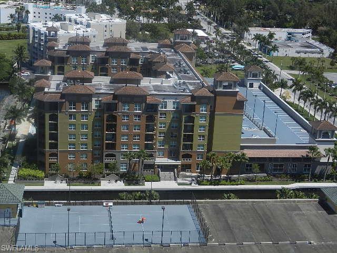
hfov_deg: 32.2
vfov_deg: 24.4
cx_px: 168
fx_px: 584
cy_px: 126
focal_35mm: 60
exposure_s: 1/200
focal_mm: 10.9
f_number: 4.5
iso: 160
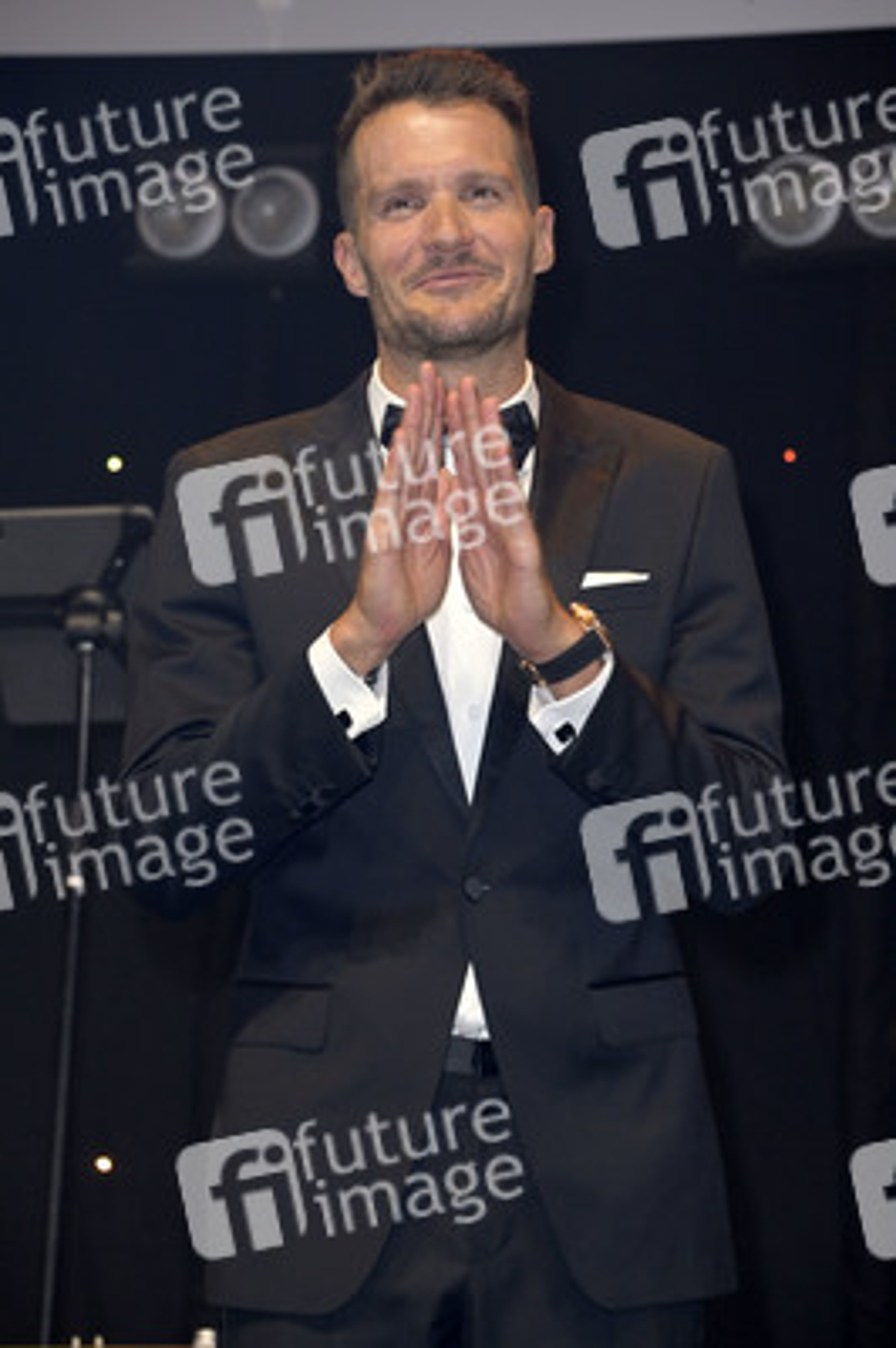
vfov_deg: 13.7
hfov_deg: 9.1
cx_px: 448
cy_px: 674
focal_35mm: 150
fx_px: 5609
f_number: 6.3
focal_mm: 150
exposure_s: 1/250
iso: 2500
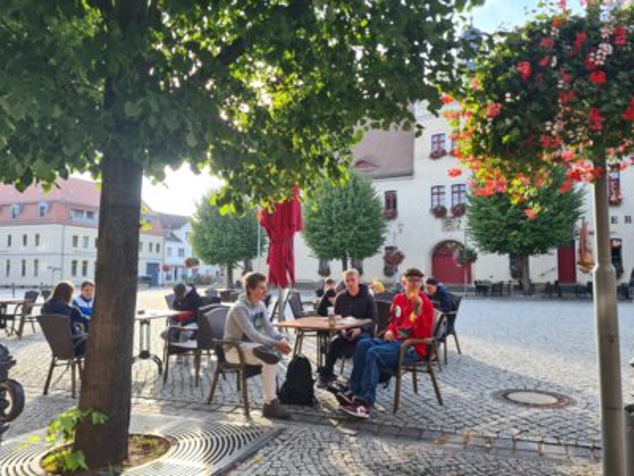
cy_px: 238
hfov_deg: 67.3
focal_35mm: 26
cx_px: 317
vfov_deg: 53.1
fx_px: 476
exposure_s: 1/314
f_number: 1.8
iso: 50
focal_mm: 5.4
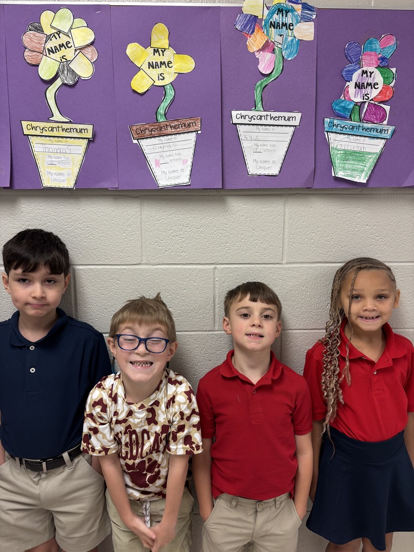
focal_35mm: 26
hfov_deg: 53.1
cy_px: 276
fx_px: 415
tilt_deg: -10.7
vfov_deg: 67.3
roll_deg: -0.7
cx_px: 207
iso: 80
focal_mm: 5.96
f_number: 1.6
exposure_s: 1/60
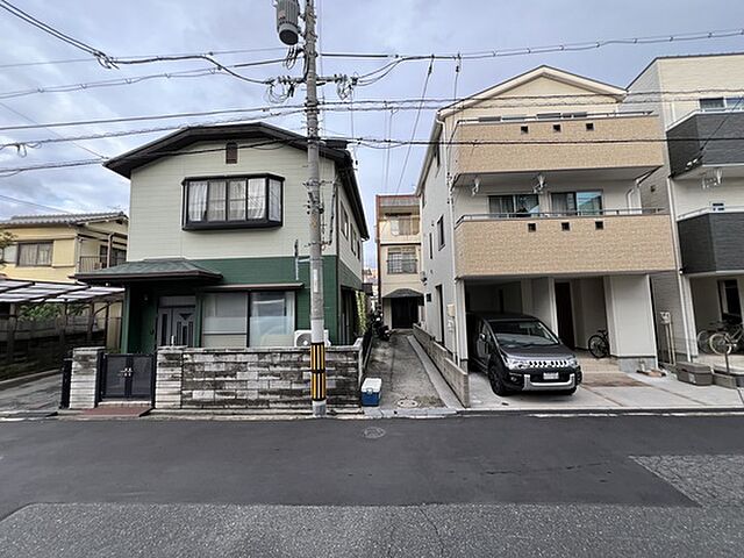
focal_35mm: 13
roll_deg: +2.6
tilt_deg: +4.8
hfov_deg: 106.2
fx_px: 279
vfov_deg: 89.9
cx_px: 372
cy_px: 279
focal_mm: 1.57
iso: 32
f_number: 1.8
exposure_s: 1/99
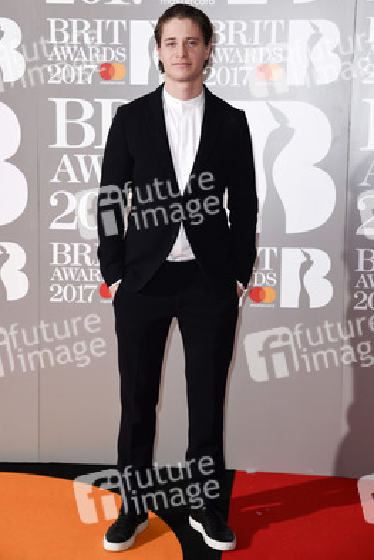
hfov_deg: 19.2
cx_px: 188
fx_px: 1105
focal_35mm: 71
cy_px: 277
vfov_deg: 28.4
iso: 400
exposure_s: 1/250
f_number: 5.6
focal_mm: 70
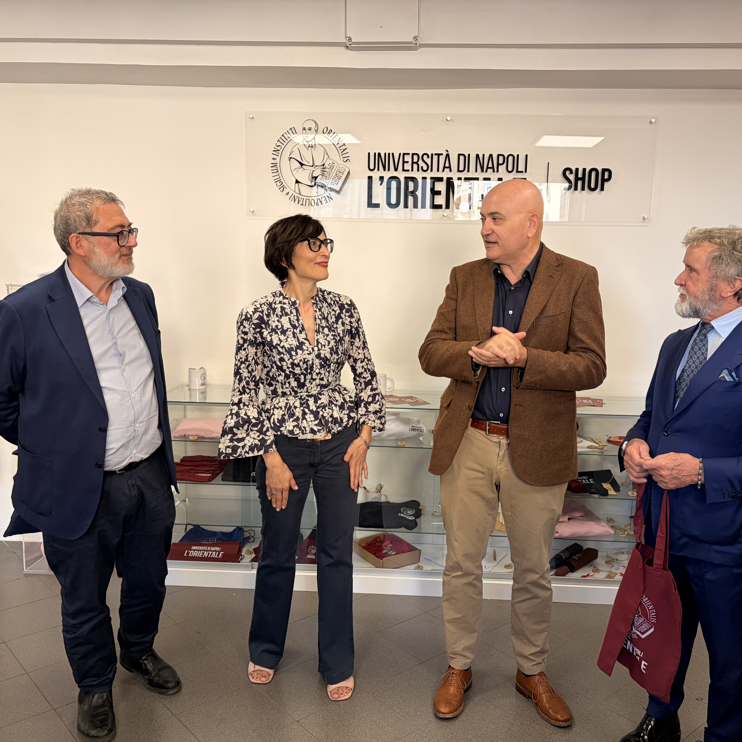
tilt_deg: -8.3
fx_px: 752
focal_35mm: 31
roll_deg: -0.6
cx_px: 398
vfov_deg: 52.5
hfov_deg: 52.5
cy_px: 374
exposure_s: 1/121
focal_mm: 5.96
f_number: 1.6
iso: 80
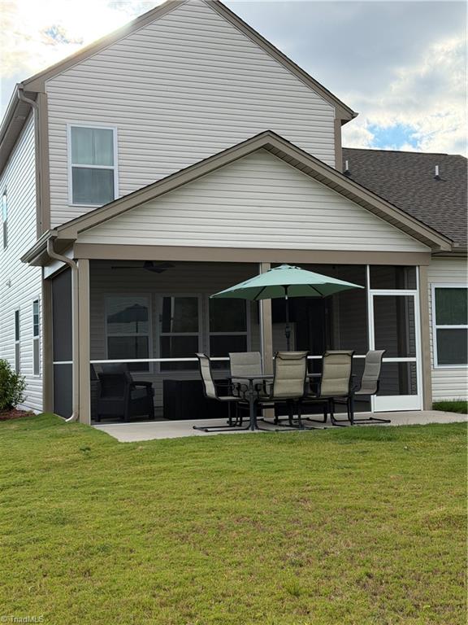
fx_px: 865
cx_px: 234
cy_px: 312
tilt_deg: +2.3
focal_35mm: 48
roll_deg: +1.1
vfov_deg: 39.7
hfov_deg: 30.3
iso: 100
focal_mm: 6.76
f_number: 1.78
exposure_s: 1/2033
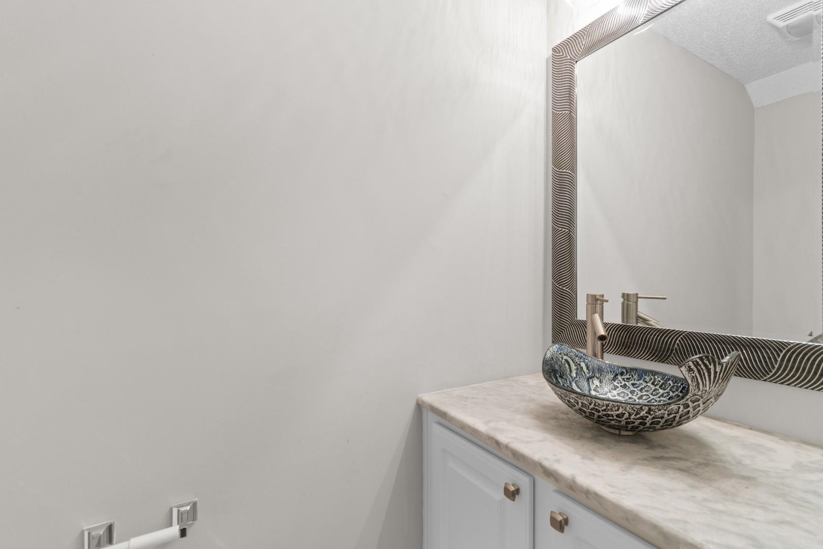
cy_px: 274
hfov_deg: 100.4
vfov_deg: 77.3
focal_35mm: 15
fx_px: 343
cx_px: 412
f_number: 4.5
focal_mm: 10
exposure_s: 1/2
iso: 100
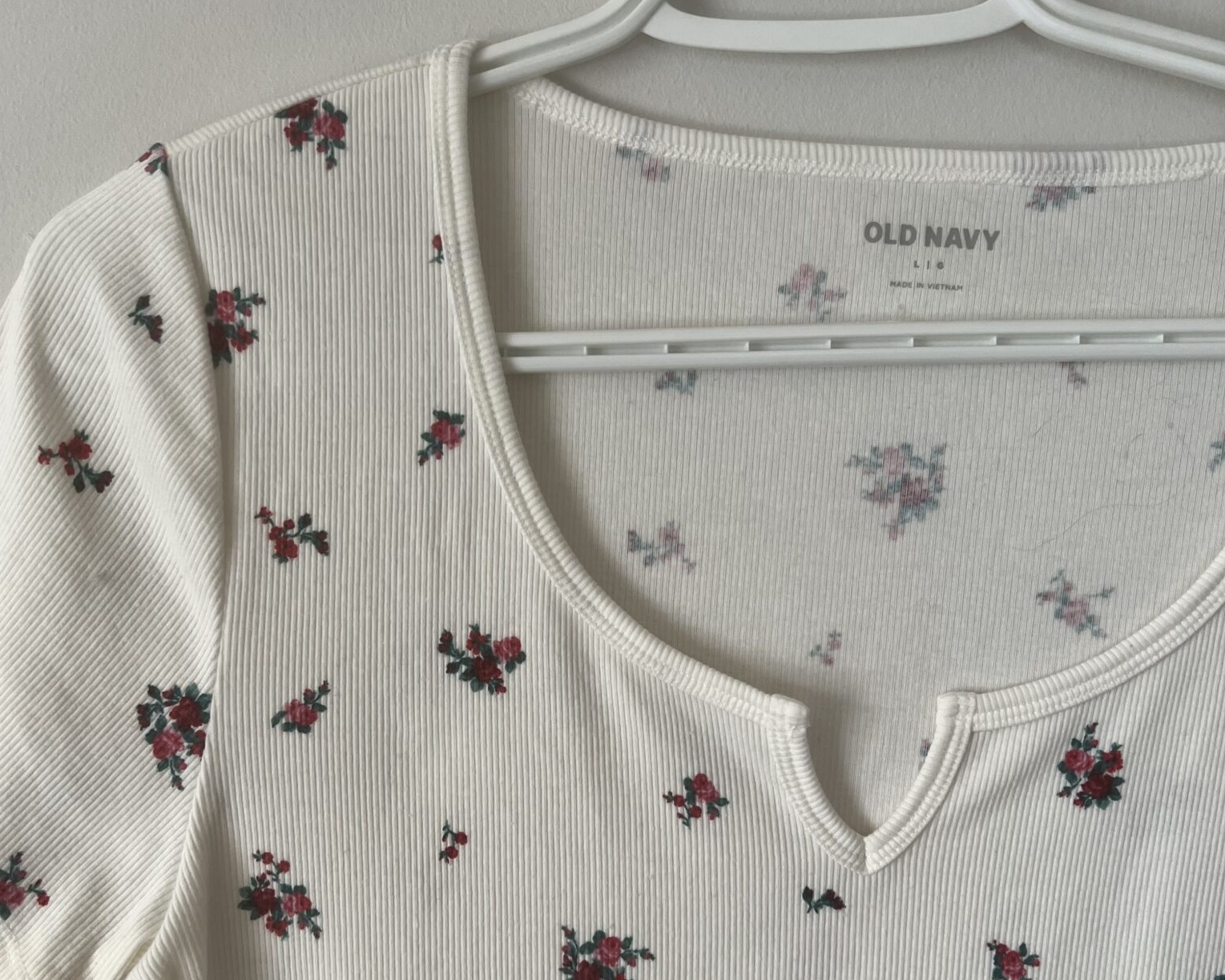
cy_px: 588
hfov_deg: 52.8
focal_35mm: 34
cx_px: 612
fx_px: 1233
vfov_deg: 43.1
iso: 125
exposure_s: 1/98
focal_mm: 5.7
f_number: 1.5
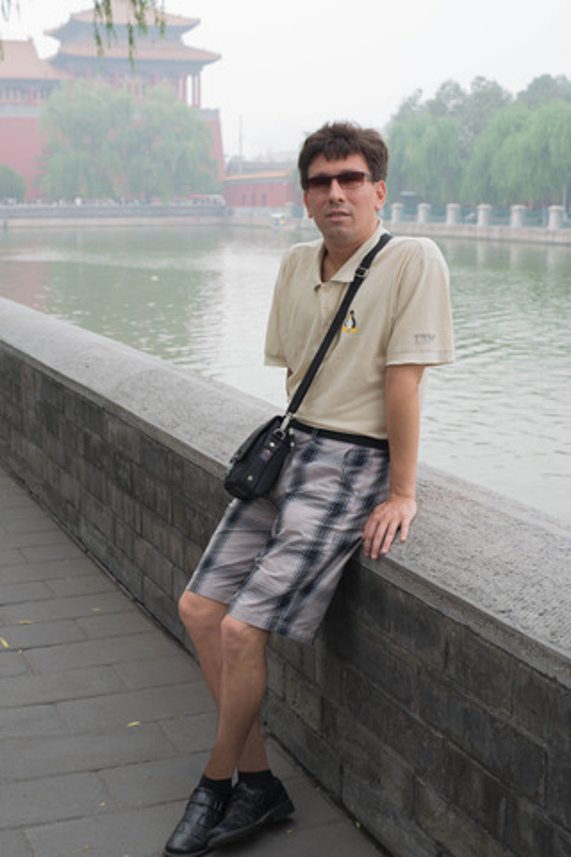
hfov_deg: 27.0
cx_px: 286
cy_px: 428
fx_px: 1189
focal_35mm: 50
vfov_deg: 39.6
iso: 200
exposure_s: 1/60
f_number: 8
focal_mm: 50
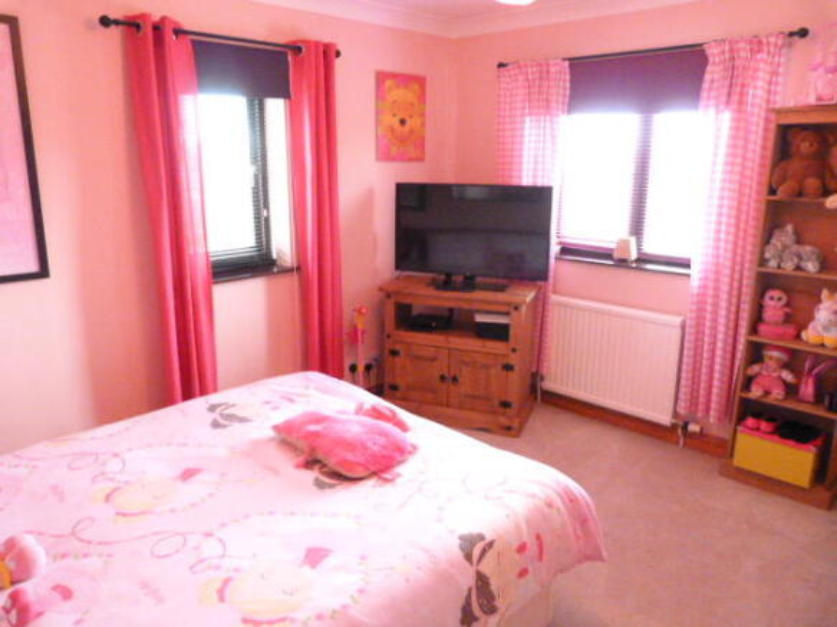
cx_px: 418
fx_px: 604
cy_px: 314
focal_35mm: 25
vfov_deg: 54.9
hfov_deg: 69.4
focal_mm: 4.5
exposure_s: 1/15
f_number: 2.8
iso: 1250
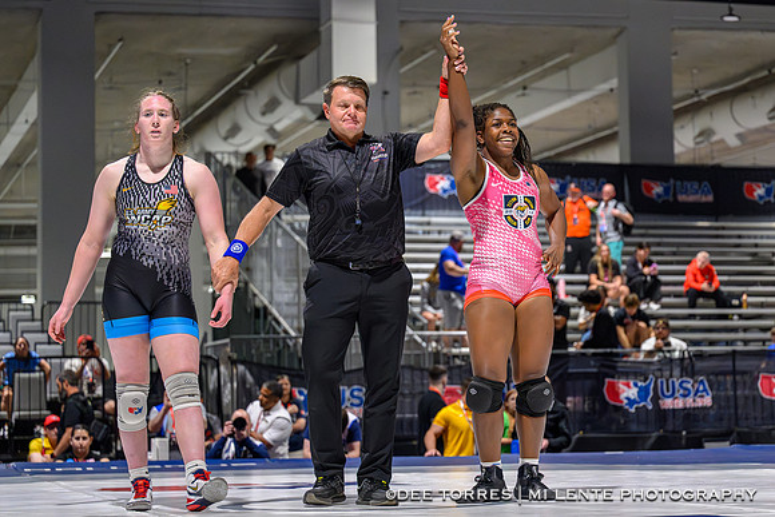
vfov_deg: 16.0
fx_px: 1842
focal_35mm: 86
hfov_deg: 23.7
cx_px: 462
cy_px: 256
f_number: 2.8
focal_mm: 70
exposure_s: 1/500
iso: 8000
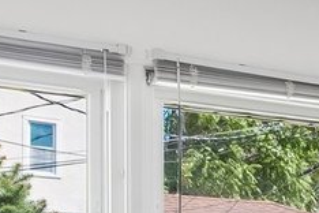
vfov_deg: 11.7
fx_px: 984
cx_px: 538
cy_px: 332
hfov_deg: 16.1
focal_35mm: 111
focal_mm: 16
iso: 400
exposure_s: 1/15
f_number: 13
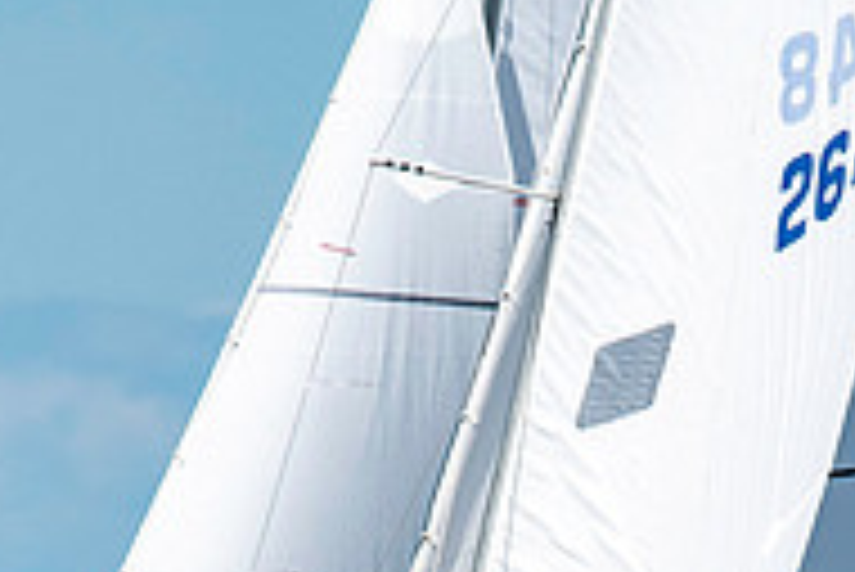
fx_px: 39311
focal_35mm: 1654
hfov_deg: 1.2
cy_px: 996
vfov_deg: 0.8
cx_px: 618
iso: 500
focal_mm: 300
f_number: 5
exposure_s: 1/6400
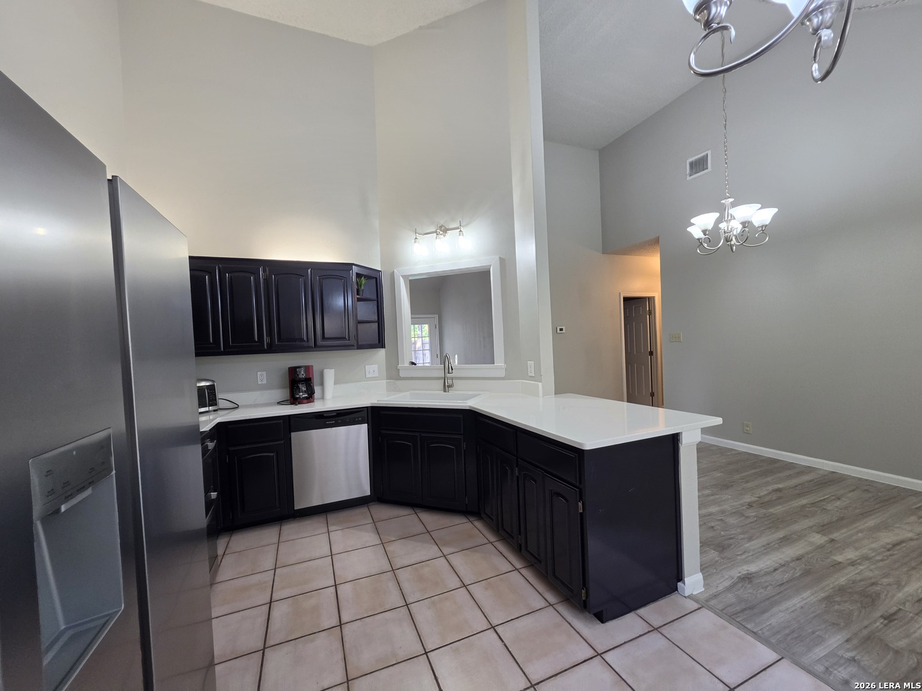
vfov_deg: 89.9
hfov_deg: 106.2
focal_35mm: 13
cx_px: 461
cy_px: 346
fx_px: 346
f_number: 1.9
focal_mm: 2.2
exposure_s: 1/120
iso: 160
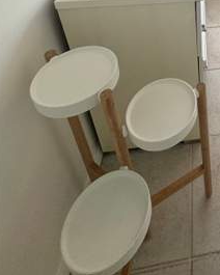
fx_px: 269
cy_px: -38
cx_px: 244
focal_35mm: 33
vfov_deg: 41.3
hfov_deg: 37.2
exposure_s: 1/120
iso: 64
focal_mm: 2.22
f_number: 2.2
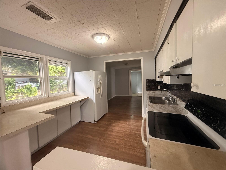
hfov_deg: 102.1
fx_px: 91
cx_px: 113
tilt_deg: -3.4
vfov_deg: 85.7
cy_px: 85
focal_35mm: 14
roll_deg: +2.3
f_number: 2.2
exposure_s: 1/120
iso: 400
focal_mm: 2.22
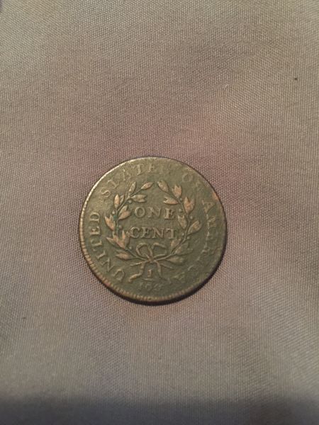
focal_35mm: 29
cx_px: 160
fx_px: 356
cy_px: 212
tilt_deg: -79.2
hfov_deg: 48.2
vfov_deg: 61.7
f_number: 2.2
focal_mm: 4.15
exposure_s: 1/4
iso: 160
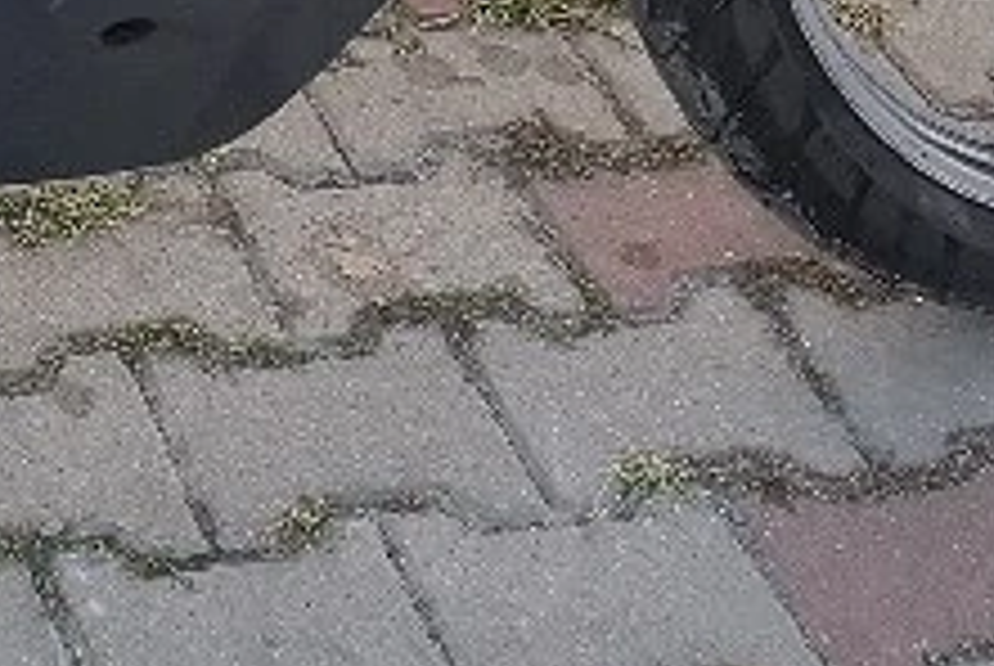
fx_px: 2986
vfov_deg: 11.1
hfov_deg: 16.7
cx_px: -616
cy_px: -814
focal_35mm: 108
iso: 50
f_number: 1.8
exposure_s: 1/100
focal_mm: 5.54
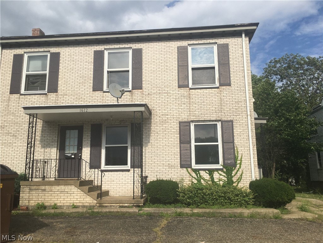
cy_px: 122
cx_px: 162
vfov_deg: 48.2
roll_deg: +0.1
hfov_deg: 61.7
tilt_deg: +11.9
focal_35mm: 29
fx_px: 271
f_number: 2.2
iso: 25
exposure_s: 1/2404
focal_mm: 4.15
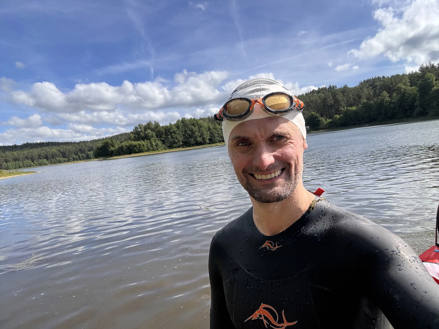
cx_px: 220
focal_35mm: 23
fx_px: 292
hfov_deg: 73.9
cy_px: 164
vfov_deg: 58.9
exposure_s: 1/964
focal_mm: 2.69
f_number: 1.9
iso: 25
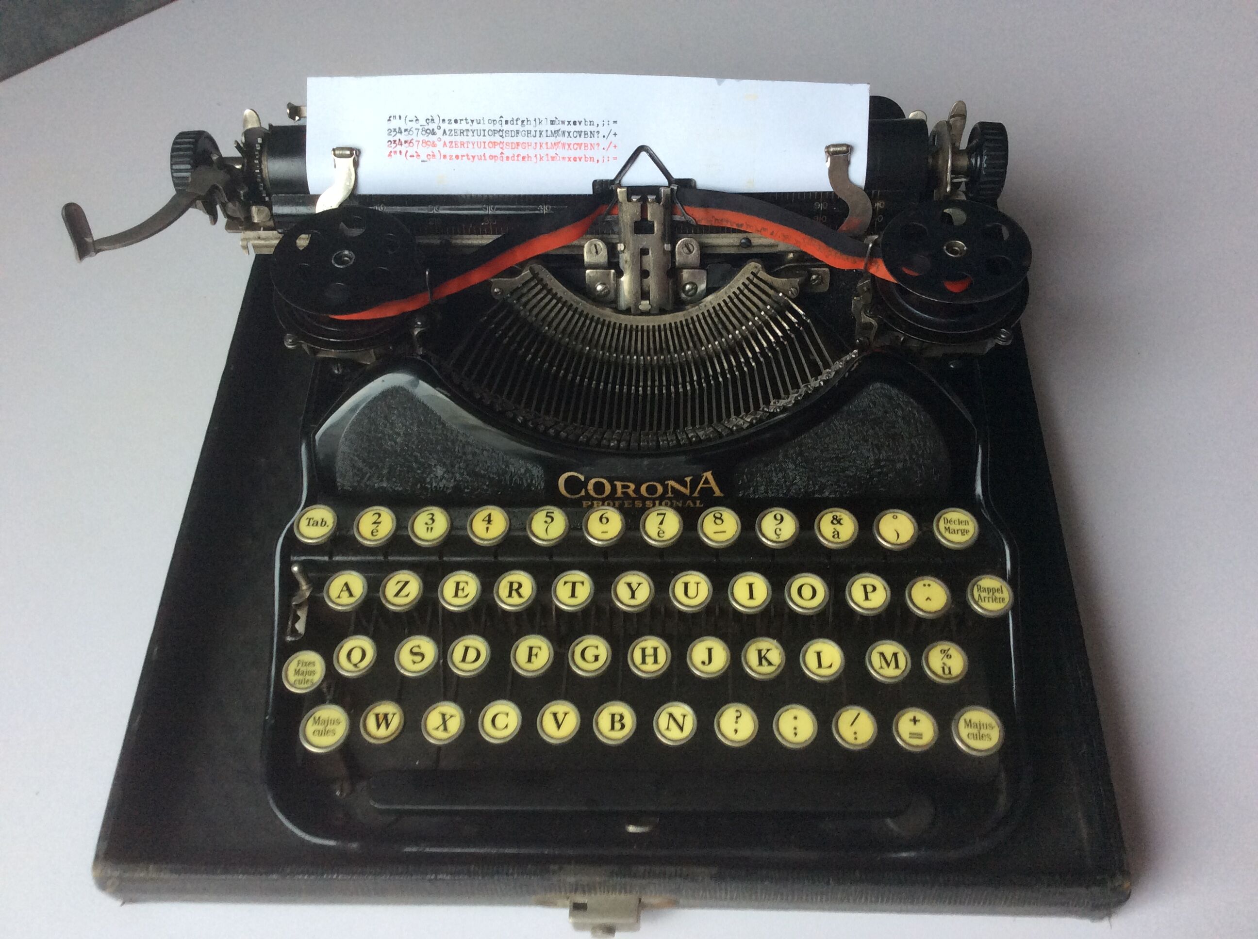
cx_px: 629
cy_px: 470
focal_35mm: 32
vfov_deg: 44.1
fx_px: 1161
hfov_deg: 56.9
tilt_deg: -58.2
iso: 64
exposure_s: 1/25
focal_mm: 3.3
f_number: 2.4
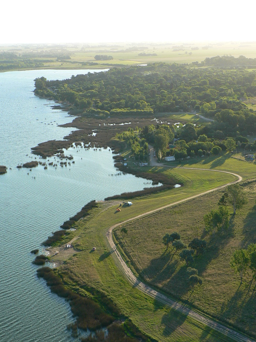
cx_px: 128
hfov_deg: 23.3
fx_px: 621
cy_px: 171
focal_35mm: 63
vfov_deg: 30.7
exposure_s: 1/320
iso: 100
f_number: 4
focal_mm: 10.5
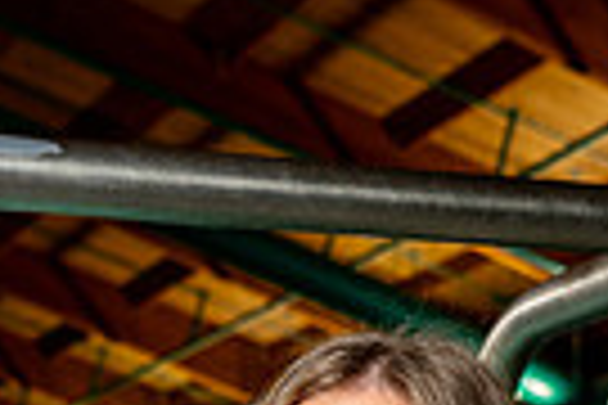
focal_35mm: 143
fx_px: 2415
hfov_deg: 14.3
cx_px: 383
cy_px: 990
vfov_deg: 8.7
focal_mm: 43
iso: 640
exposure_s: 1/250
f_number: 6.3
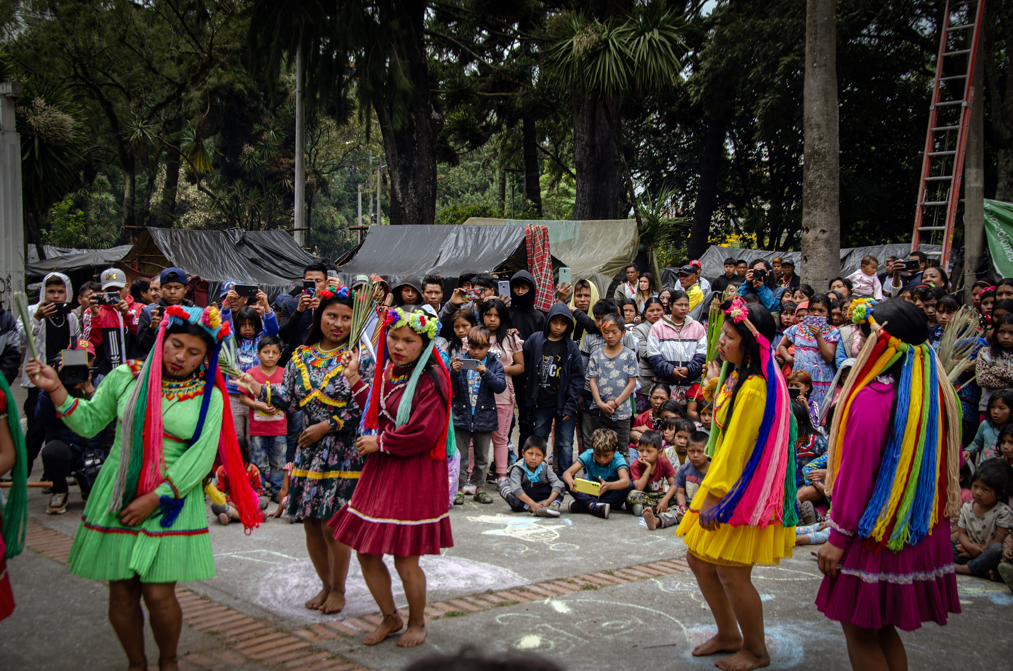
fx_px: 1179
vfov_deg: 31.8
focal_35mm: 42
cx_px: 506
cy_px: 336
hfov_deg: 46.5
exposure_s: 1/800
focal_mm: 28
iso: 200
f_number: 4
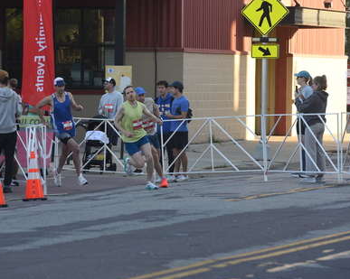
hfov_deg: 7.2
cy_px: 121
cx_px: 147
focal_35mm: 267
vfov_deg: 5.8
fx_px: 2764
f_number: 5.6
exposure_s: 1/500
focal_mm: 200
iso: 800
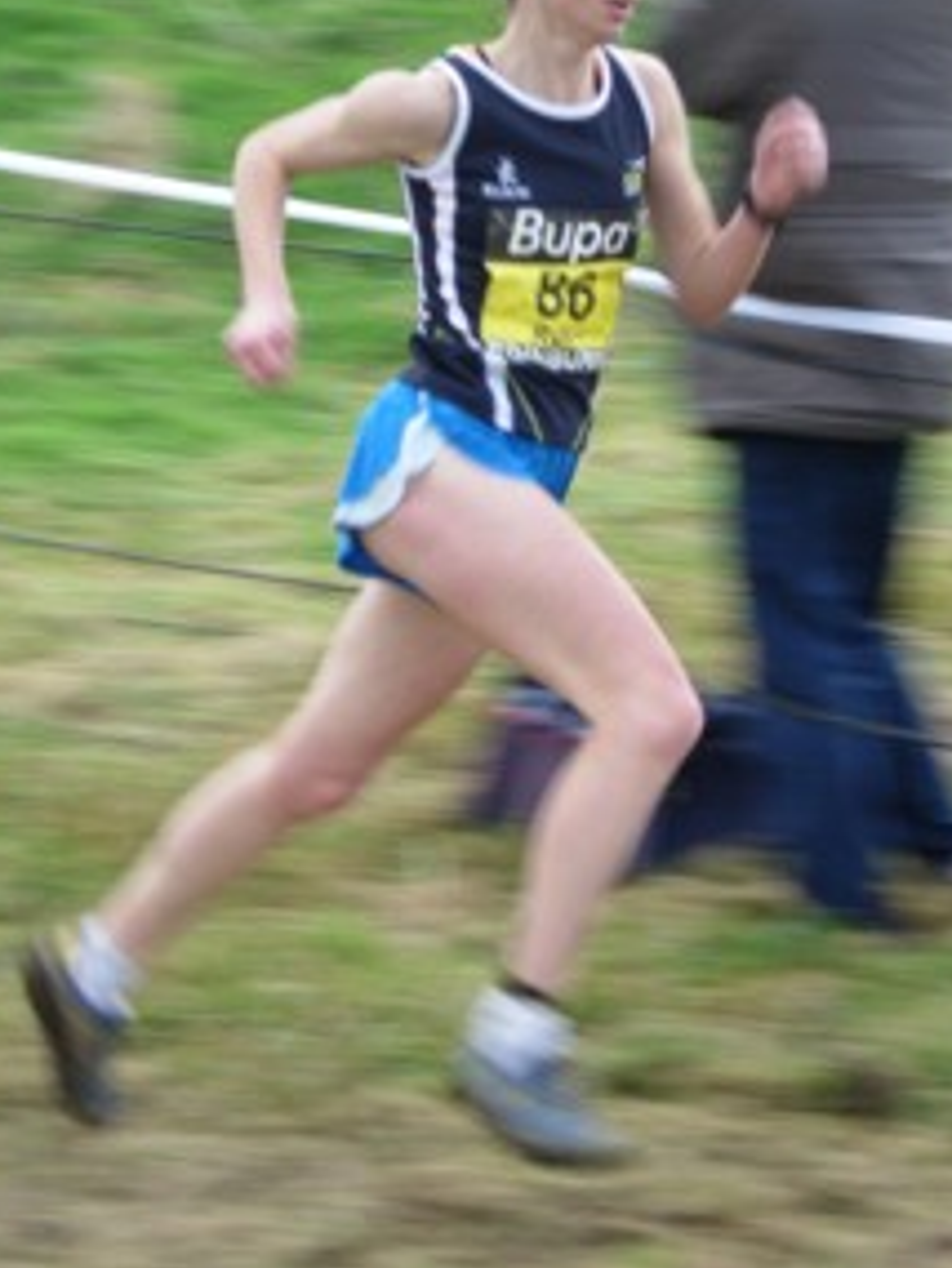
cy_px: 501
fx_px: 4617
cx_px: 520
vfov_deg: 15.6
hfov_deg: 11.8
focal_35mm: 126
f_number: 4.6
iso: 79
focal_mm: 21.3
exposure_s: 1/58.6
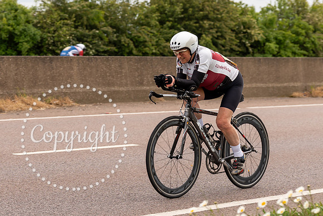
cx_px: 151
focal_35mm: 120
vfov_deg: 11.4
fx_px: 1080
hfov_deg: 17.0
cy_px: 77
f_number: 4
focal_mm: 70
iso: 125
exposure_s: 1/800
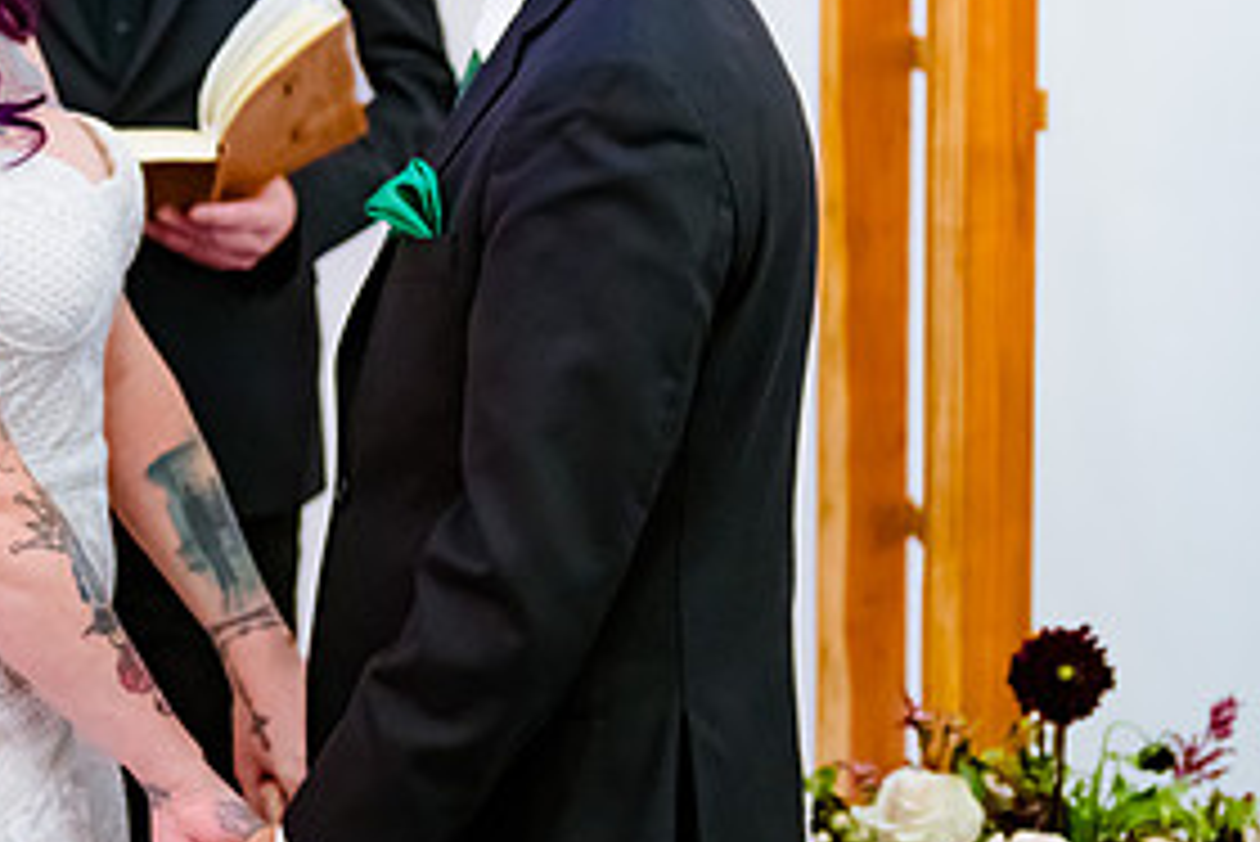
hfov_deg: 17.7
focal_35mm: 115
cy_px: 64
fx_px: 4027
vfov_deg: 11.8
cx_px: 345
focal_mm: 48
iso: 4000
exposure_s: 1/100
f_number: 2.8
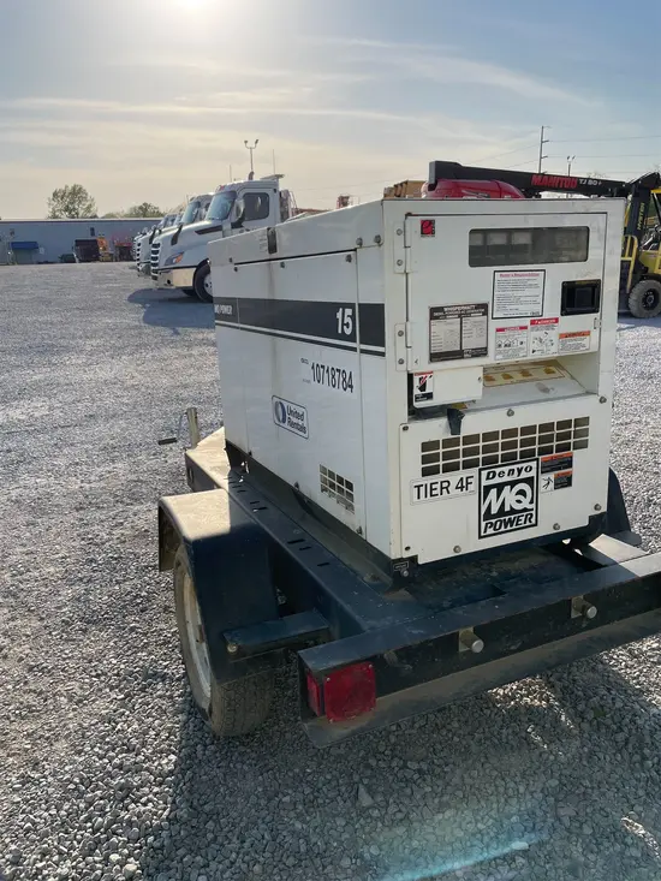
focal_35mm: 26
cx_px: 330
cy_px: 440
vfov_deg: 67.3
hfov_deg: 53.1
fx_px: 662
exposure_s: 1/5051
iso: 50
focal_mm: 4.2
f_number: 1.6
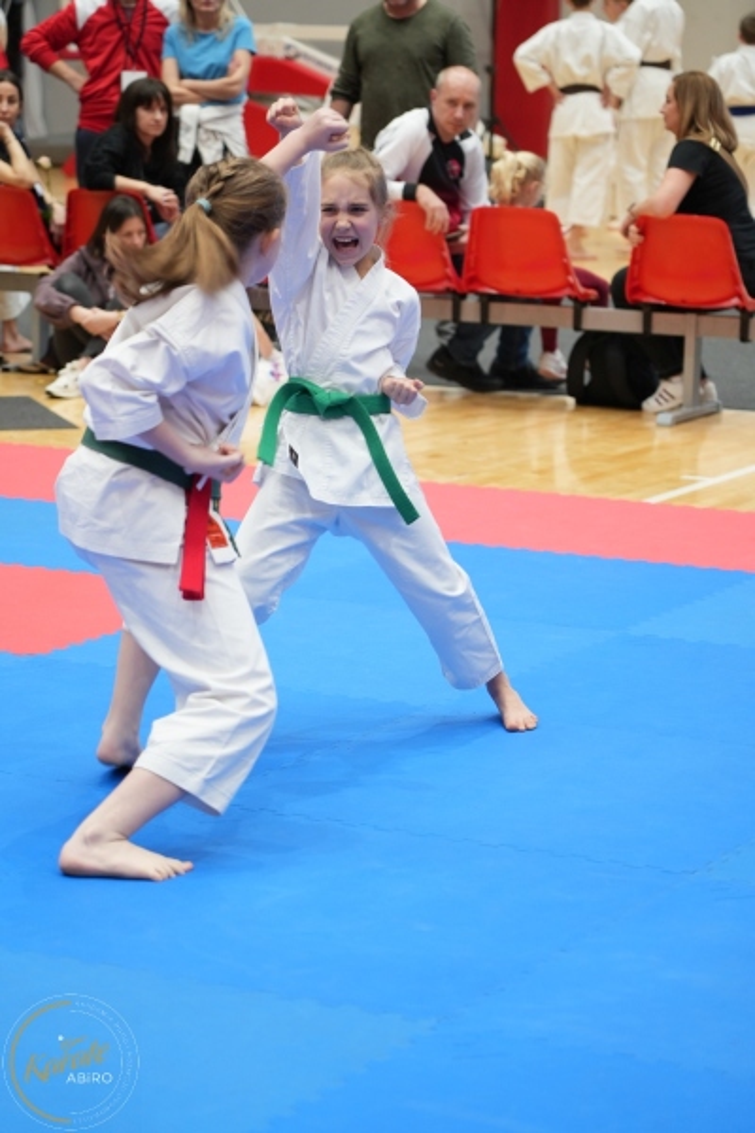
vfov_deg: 19.5
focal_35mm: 105
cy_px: 566
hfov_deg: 13.0
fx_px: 3303
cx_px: 378
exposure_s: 1/125
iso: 800
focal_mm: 105
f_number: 4
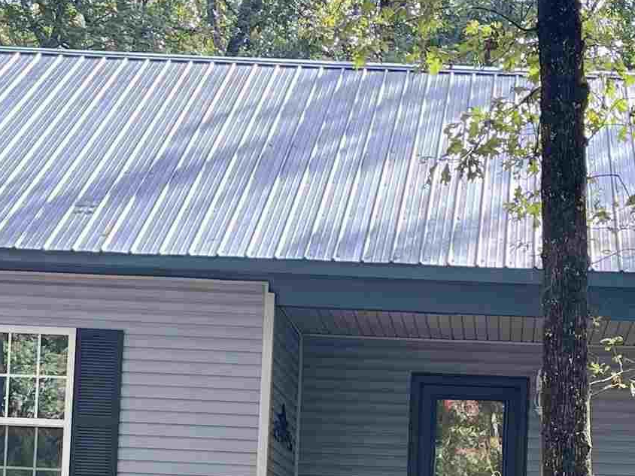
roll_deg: -2.4
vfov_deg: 15.6
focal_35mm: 91
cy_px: 568
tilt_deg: +1.6
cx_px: 466
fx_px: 1669
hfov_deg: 21.4
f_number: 1.6
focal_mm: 5.1
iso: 32
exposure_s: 1/278
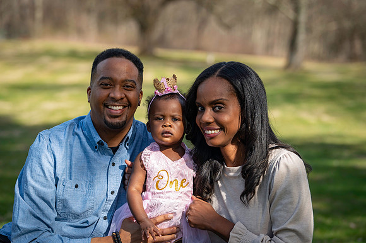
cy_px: 122
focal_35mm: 102
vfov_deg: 13.4
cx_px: 183
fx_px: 1036
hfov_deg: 20.0
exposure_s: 1/1250
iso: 250
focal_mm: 102
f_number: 4
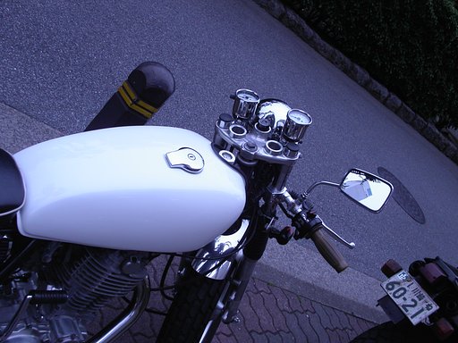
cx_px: 229
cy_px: 172
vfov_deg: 37.7
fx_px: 503
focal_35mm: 38
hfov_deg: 49.0
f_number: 4
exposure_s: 1/125
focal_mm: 7.8
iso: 100
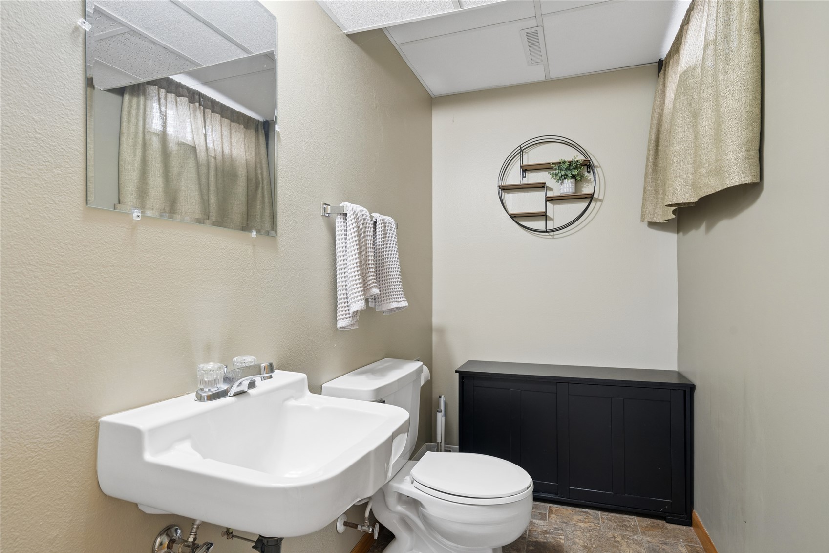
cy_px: 276
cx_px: 414
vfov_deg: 64.5
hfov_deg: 86.9
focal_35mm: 19
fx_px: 437
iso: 400
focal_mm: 19
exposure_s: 1/5
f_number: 8
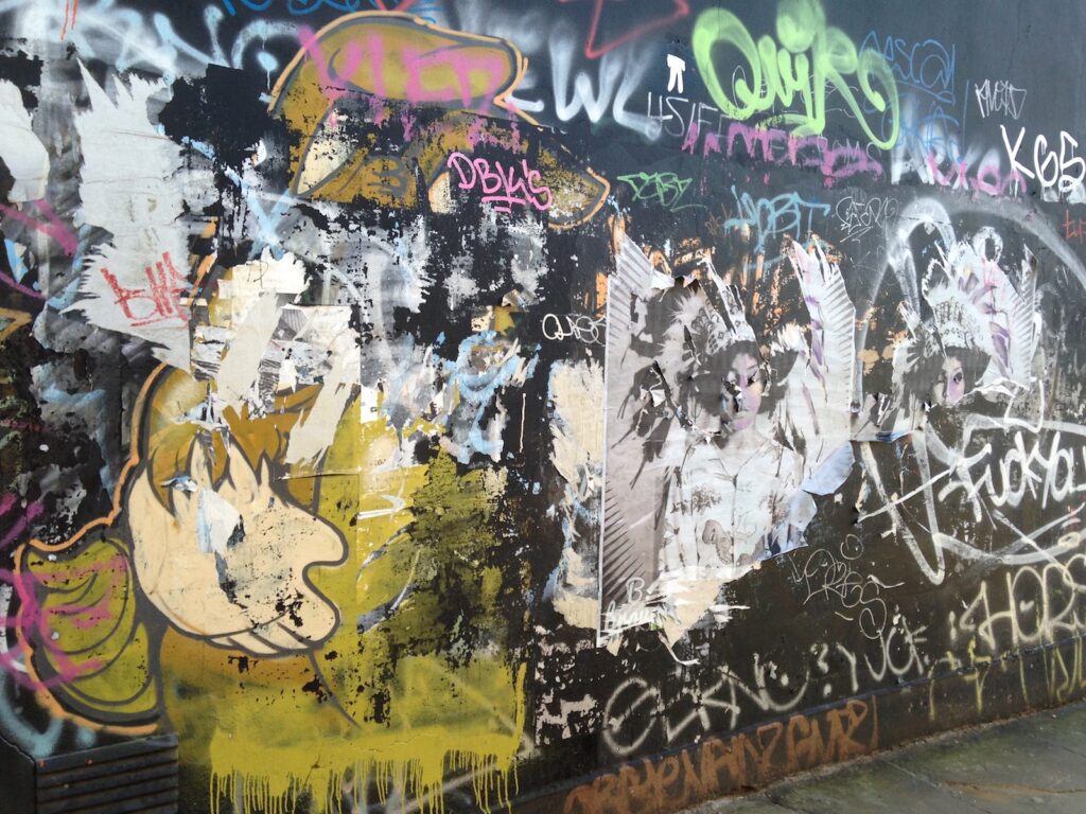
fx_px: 1035
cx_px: 543
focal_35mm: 33
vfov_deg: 42.9
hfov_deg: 55.4
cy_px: 407
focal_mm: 4.13
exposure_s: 1/180
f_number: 2.4
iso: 50
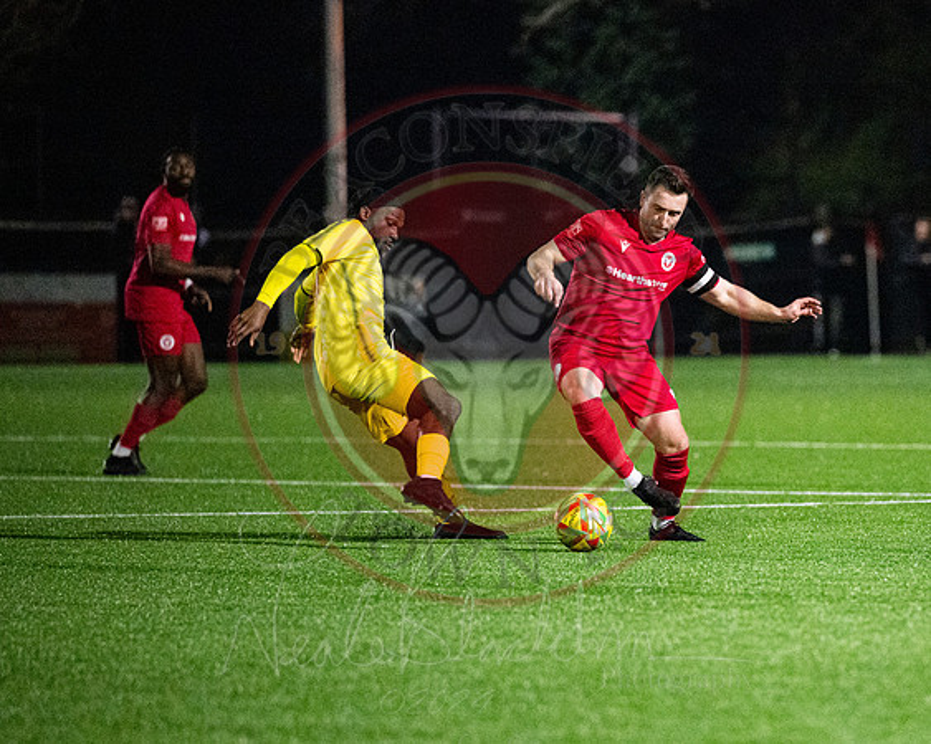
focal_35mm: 327
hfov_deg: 5.9
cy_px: 497
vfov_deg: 4.7
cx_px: 796
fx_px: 9016
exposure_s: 1/1000
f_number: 2.8
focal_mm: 200
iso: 8000
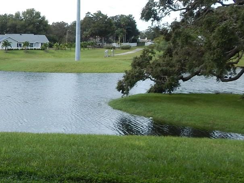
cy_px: 92
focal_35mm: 58
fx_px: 409
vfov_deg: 25.2
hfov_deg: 30.6
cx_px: -6
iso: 125
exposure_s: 1/1250
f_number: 3
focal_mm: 4
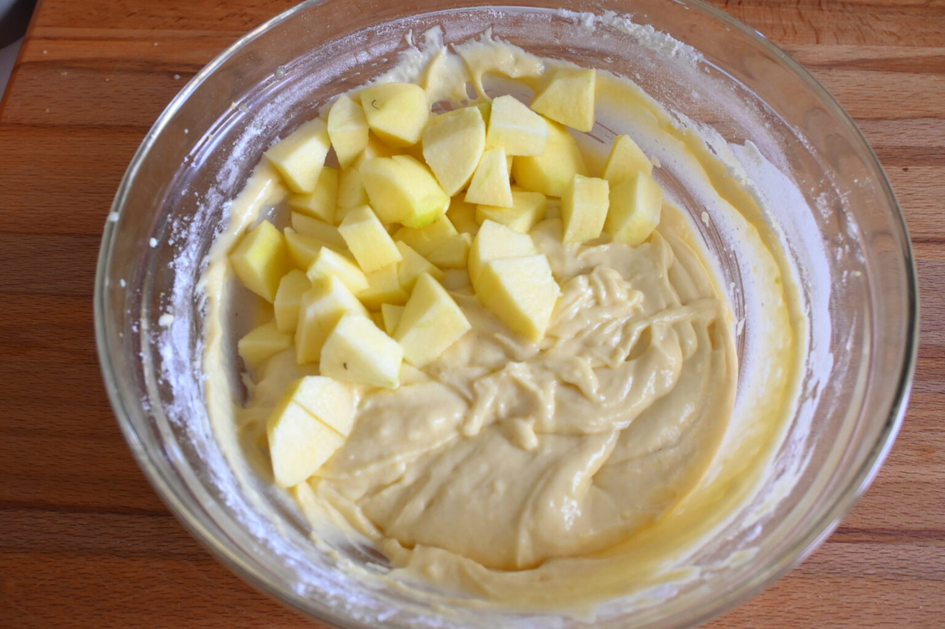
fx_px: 944
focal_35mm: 36
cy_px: 314
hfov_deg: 53.2
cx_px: 472
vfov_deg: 36.8
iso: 800
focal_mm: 24
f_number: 6.3
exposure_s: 1/80
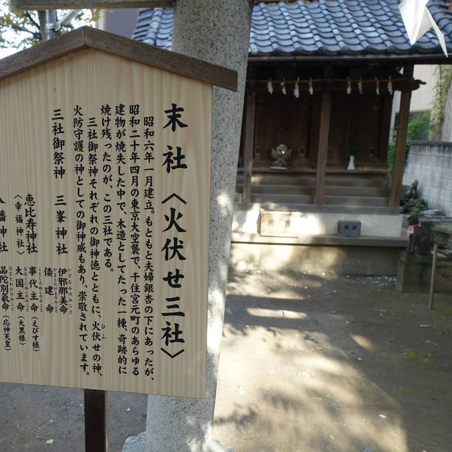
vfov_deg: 47.2
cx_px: 121
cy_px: 244
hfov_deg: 45.8
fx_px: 517
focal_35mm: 35
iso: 125
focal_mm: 8.8
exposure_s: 1/100
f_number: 4
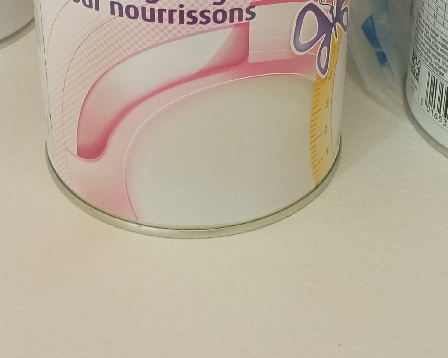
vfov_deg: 19.8
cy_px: 32
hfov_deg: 24.9
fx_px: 1008
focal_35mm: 76
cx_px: 298
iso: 2138
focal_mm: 4.22
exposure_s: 1/25
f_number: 1.8
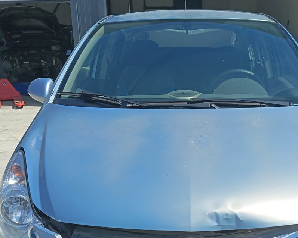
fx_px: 415
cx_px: 181
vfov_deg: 31.1
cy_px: 198
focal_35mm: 47
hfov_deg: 39.3
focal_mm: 5.25
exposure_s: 1/659
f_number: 1.75
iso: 100
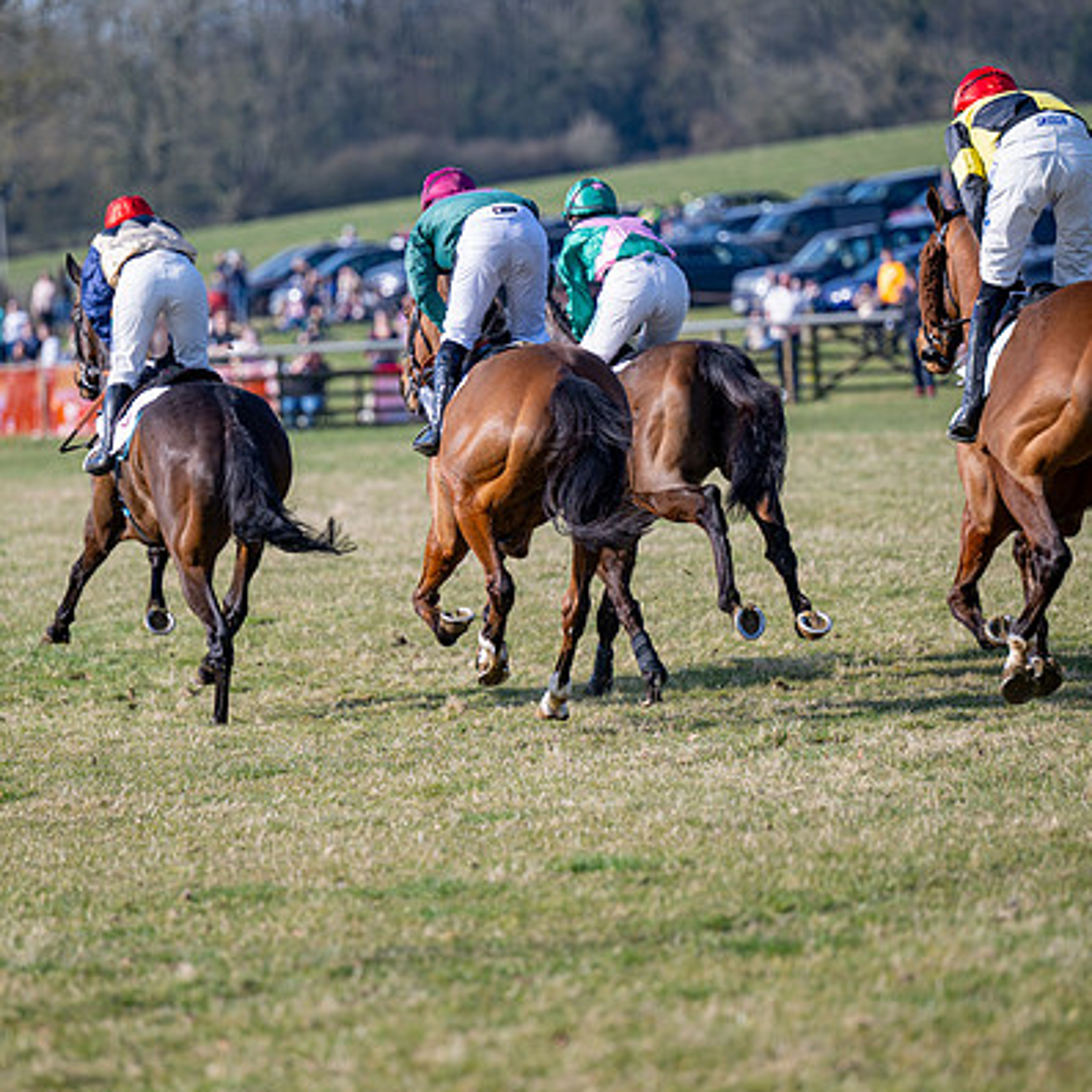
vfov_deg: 7.0
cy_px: 520
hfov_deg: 7.0
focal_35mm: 249
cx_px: 511
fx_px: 8887
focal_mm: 170
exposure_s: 1/1600
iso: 100
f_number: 2.8
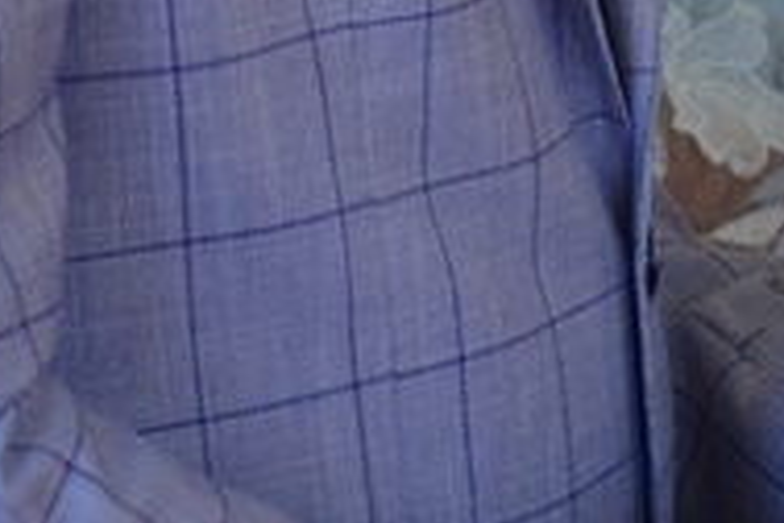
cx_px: 1332
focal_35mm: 284
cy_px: -679
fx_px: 6178
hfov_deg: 7.1
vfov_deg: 4.7
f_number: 4.5
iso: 1000
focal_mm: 35
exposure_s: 1/60
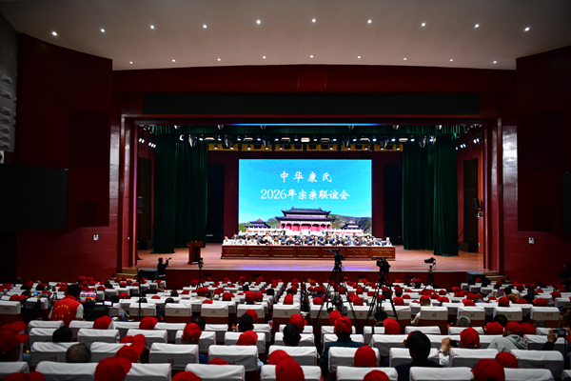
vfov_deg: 42.3
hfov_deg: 60.3
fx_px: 492
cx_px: 286
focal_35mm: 31
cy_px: 190
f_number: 2.8
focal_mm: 31
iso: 1600
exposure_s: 1/320
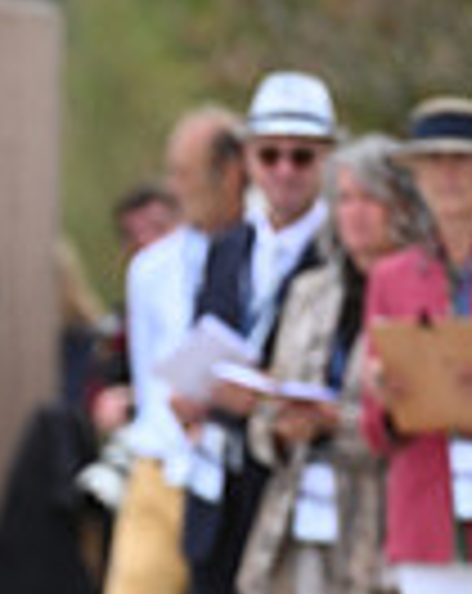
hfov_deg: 0.9
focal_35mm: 1654
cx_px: -679
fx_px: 28982
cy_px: 646
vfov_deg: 1.2
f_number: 5.6
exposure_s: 1/1600
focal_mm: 400
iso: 720
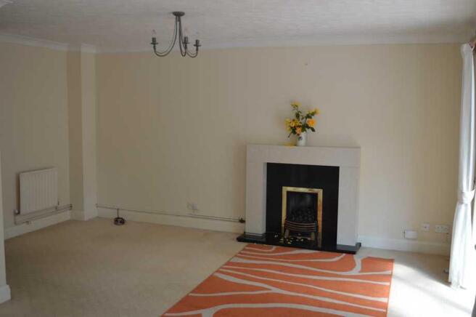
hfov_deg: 53.2
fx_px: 476
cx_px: 238
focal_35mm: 36
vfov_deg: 36.8
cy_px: 158
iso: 400
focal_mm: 24
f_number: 4.5
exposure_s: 1/80
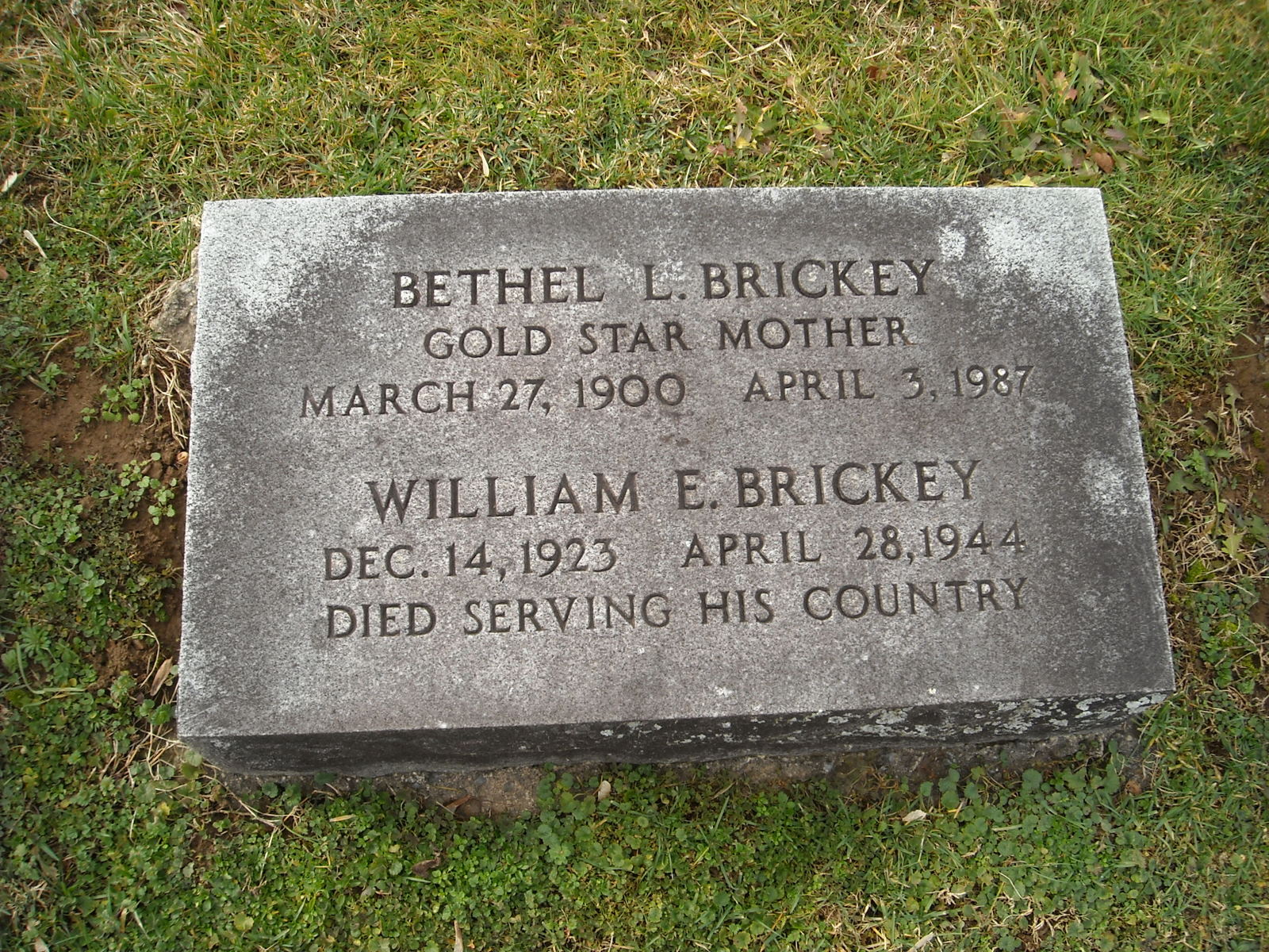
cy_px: 476
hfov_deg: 52.6
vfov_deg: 40.7
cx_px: 634
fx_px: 1283
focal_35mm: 35
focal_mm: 5.7
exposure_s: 1/284
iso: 64
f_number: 2.8
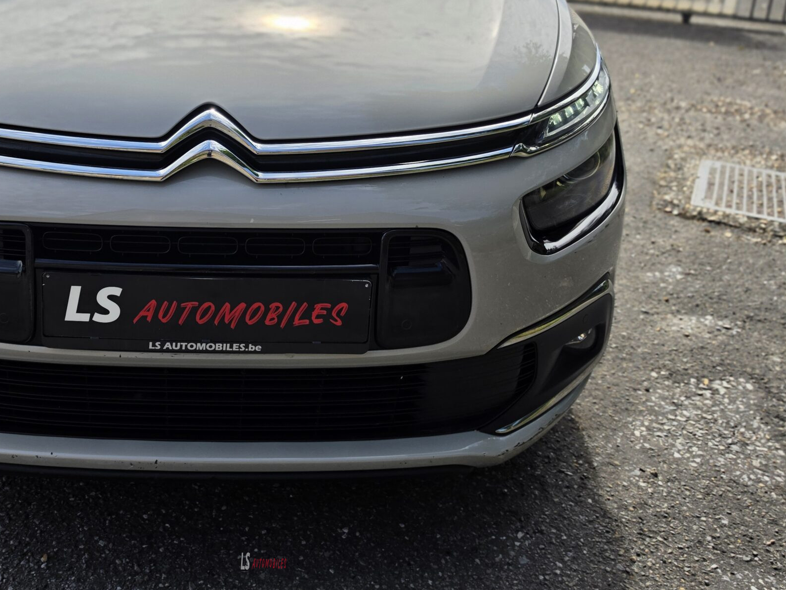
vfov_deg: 37.4
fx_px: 840
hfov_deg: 48.5
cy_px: 123
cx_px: 214
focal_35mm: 37
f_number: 1.4
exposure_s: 1/7939
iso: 50
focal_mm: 6.5
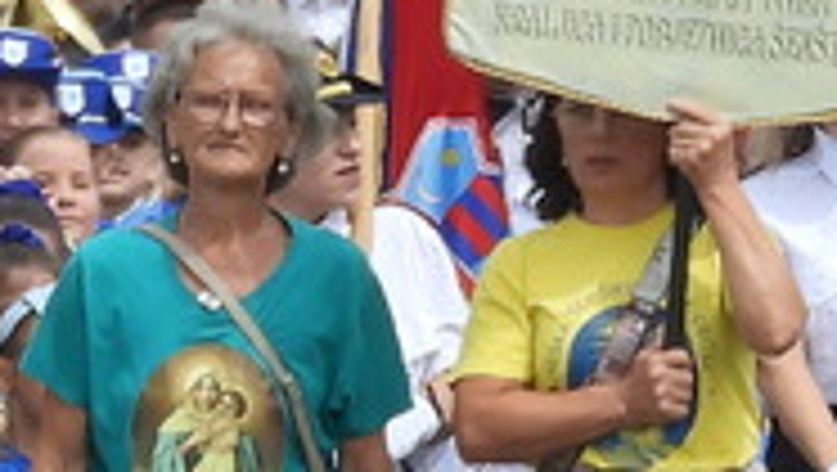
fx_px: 93761
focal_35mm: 4221
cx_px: 644
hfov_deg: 0.5
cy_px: -130
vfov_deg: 0.3
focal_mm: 108
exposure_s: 1/400
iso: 100
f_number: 5
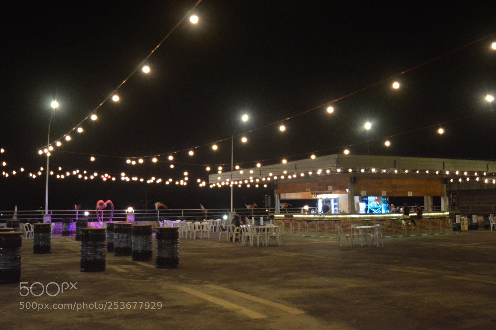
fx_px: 516
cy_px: 165
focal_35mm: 38
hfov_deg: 51.3
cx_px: 248
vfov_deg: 35.4
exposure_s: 1/30
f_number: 4
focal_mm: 25
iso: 1600
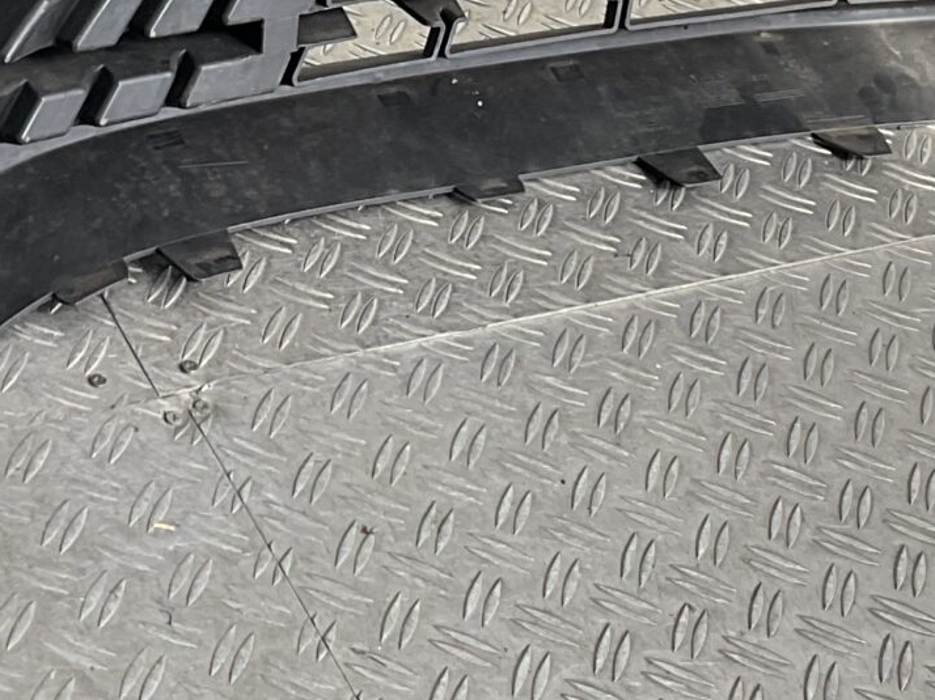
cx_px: 312
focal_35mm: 104
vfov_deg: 13.7
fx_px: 2808
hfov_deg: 18.8
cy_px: -198
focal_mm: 3
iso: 16
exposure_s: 1/120
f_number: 1.8
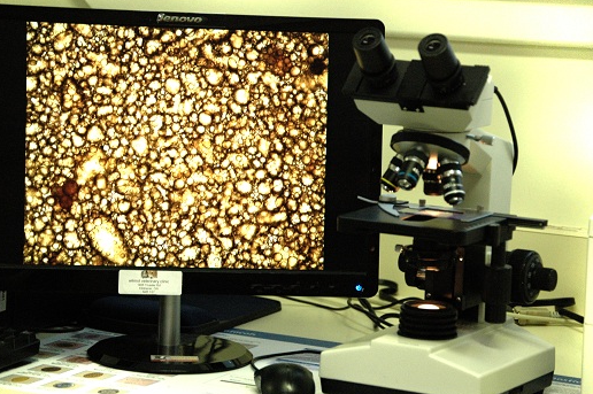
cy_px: 218
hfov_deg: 14.3
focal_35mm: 144
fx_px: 2363
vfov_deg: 9.5
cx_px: 303
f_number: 5
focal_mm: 85
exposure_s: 1/100
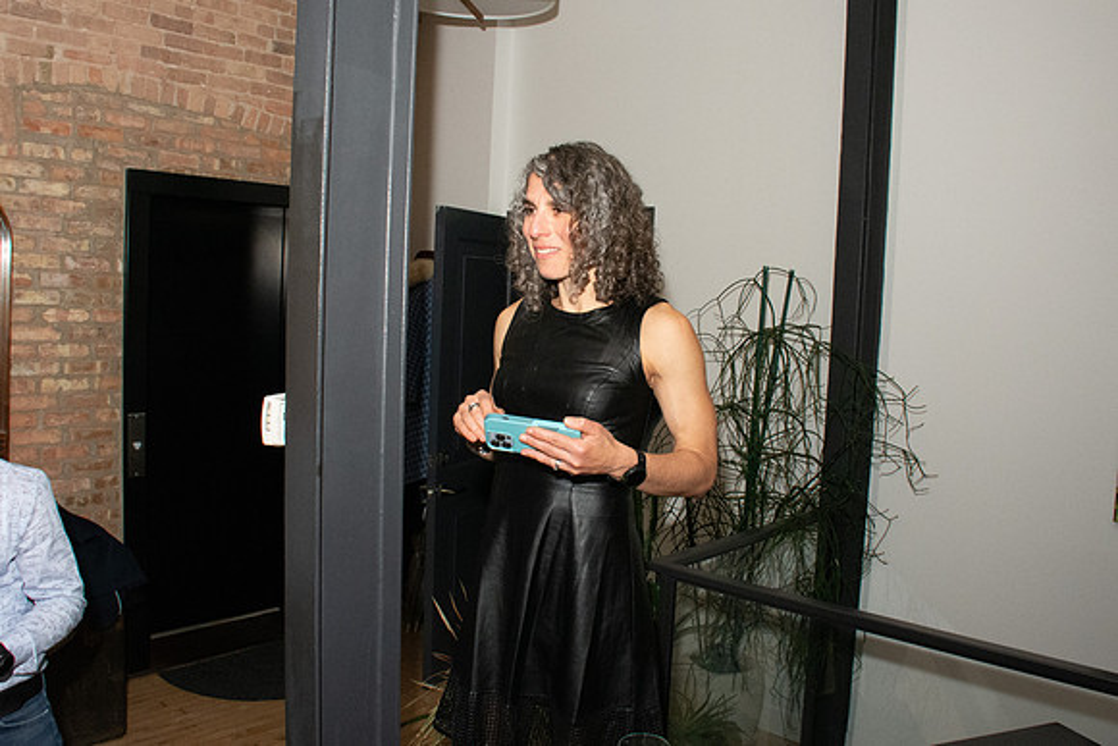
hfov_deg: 61.2
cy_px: 373
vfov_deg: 43.1
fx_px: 945
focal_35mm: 30
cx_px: 559
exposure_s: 1/160
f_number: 10
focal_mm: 18
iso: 5000
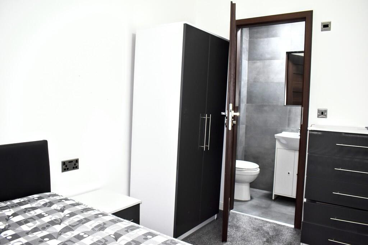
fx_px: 276
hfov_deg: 67.4
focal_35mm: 27
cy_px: 122
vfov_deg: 47.9
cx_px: 184
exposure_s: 1/80
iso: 800
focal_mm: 18
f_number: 4.5
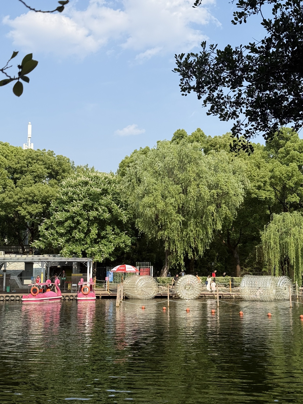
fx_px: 560
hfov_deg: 30.3
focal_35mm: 48
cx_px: 152
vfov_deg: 39.7
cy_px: 202
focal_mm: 6.76
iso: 64
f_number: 1.78
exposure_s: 1/3226
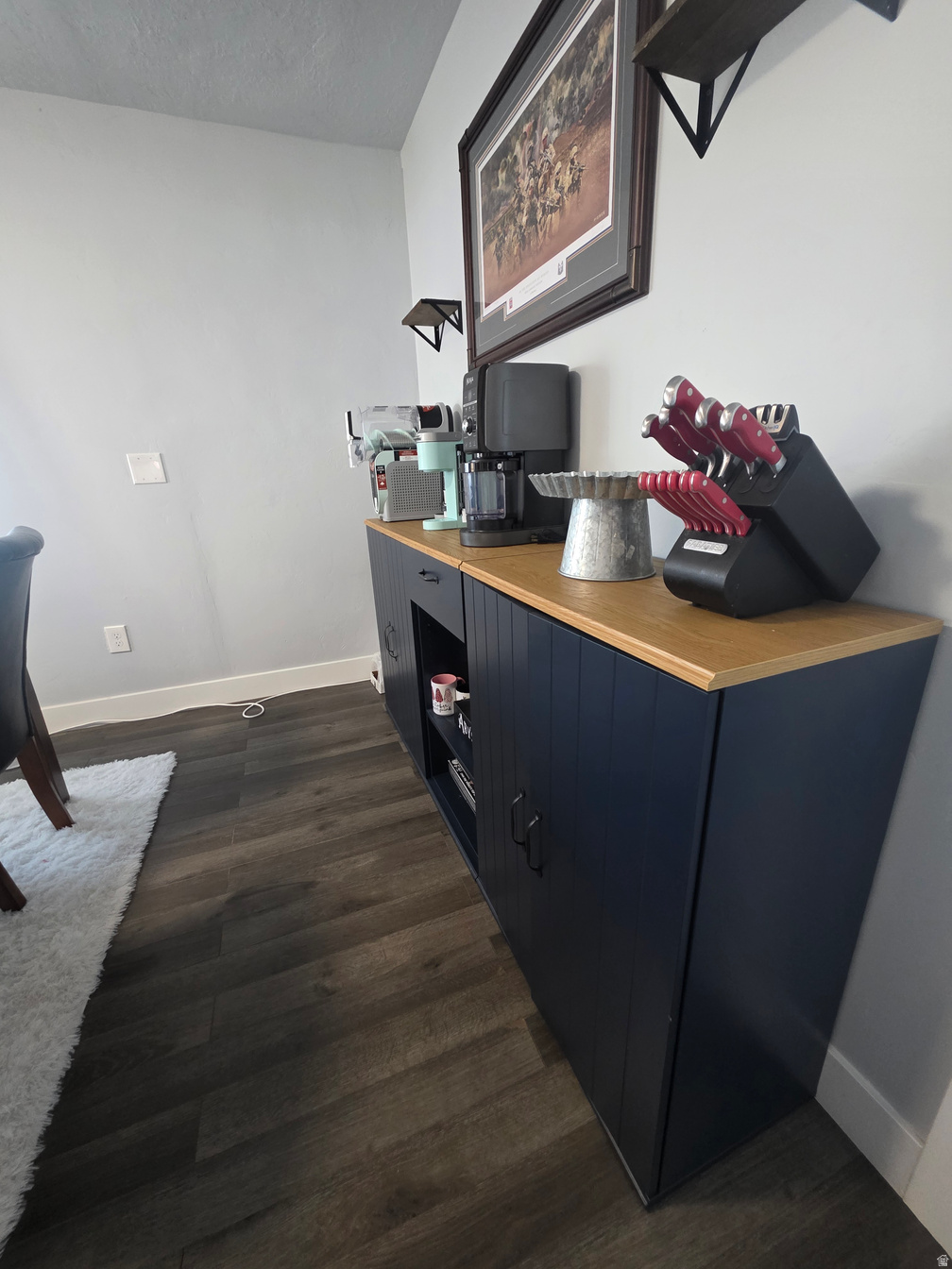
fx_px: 477
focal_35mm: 13
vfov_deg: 106.2
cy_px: 634
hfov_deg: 89.9
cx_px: 476
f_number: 1.9
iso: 500
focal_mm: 2.2
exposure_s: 1/60
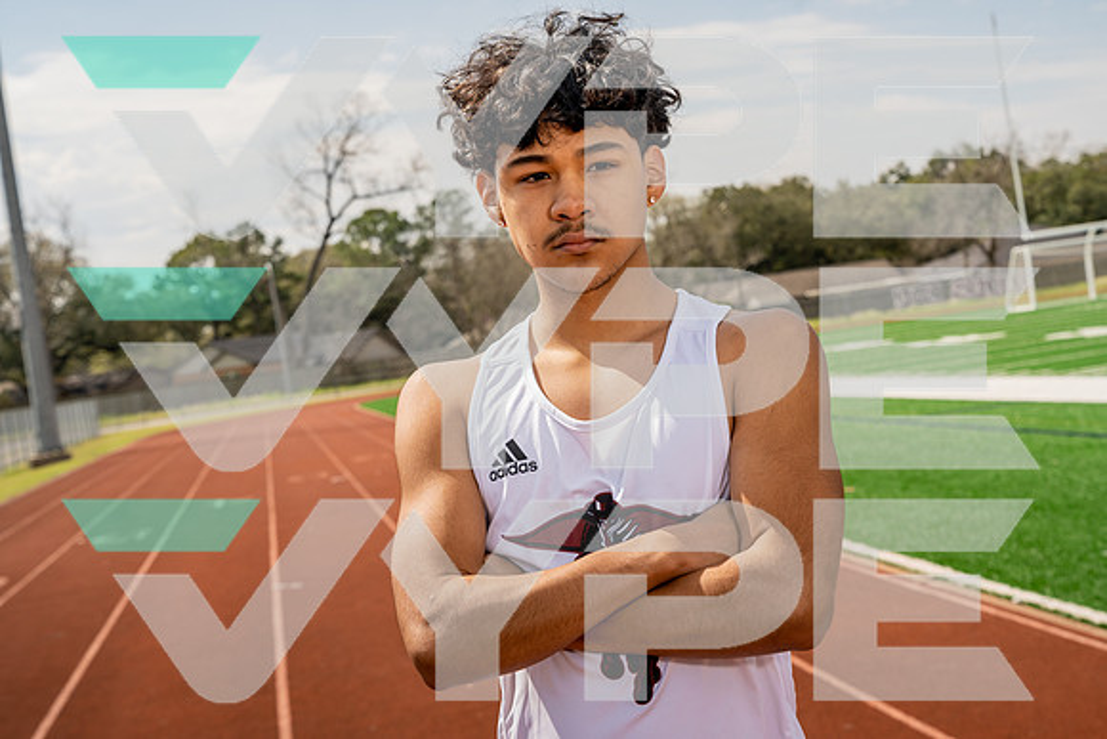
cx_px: 554
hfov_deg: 32.4
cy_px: 370
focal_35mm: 62
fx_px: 1907
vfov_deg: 21.9
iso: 100
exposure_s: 1/250
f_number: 8
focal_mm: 62
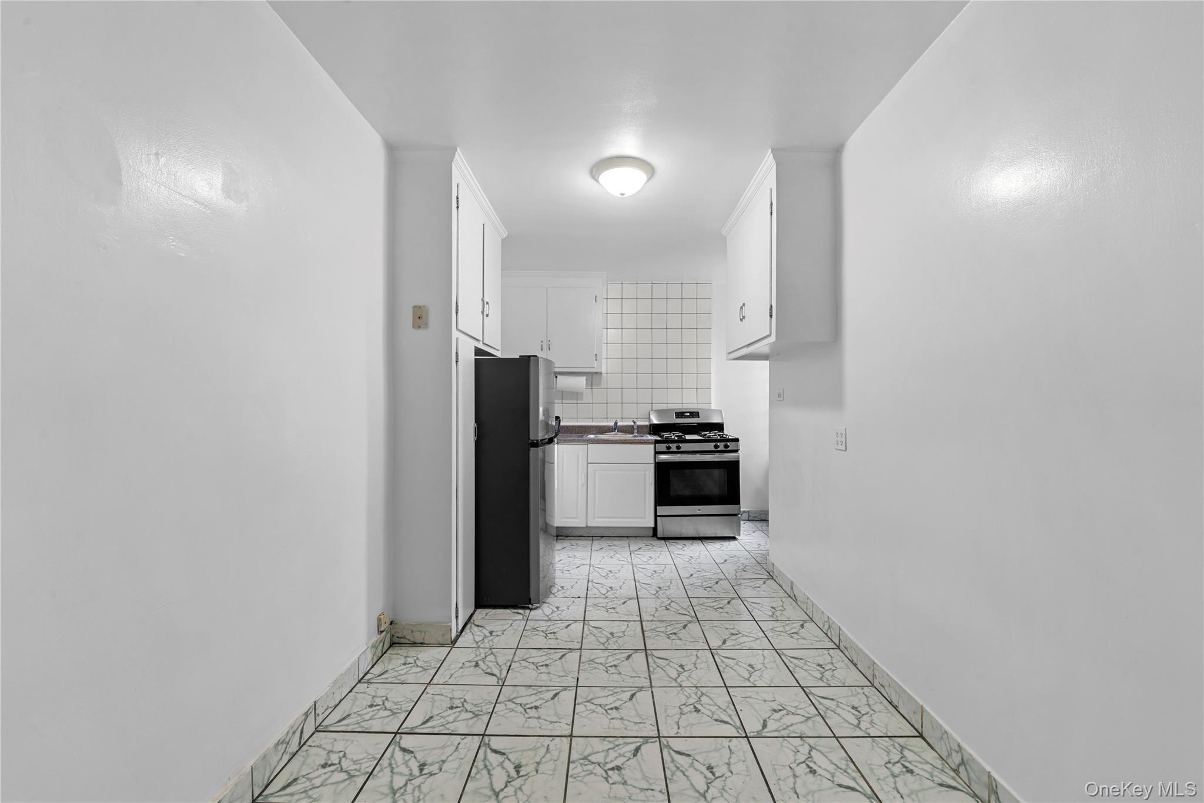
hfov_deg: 104.3
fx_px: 468
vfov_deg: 81.2
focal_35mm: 14
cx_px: 602
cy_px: 402
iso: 250
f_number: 10
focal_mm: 14
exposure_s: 1
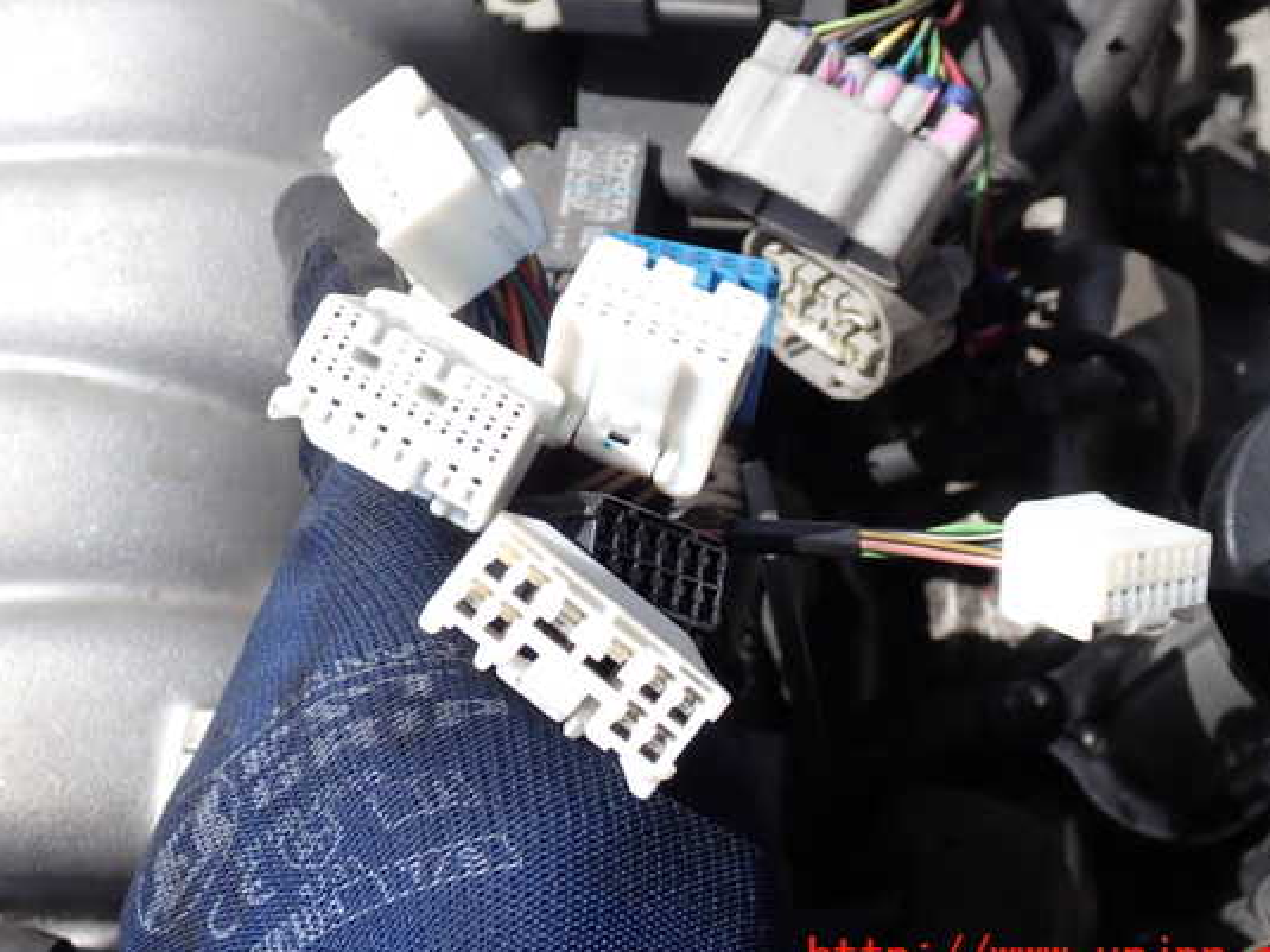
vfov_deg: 31.5
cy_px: 456
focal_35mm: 46
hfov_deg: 41.2
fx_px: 1687
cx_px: 631
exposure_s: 1/640
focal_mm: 7.31
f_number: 4
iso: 100
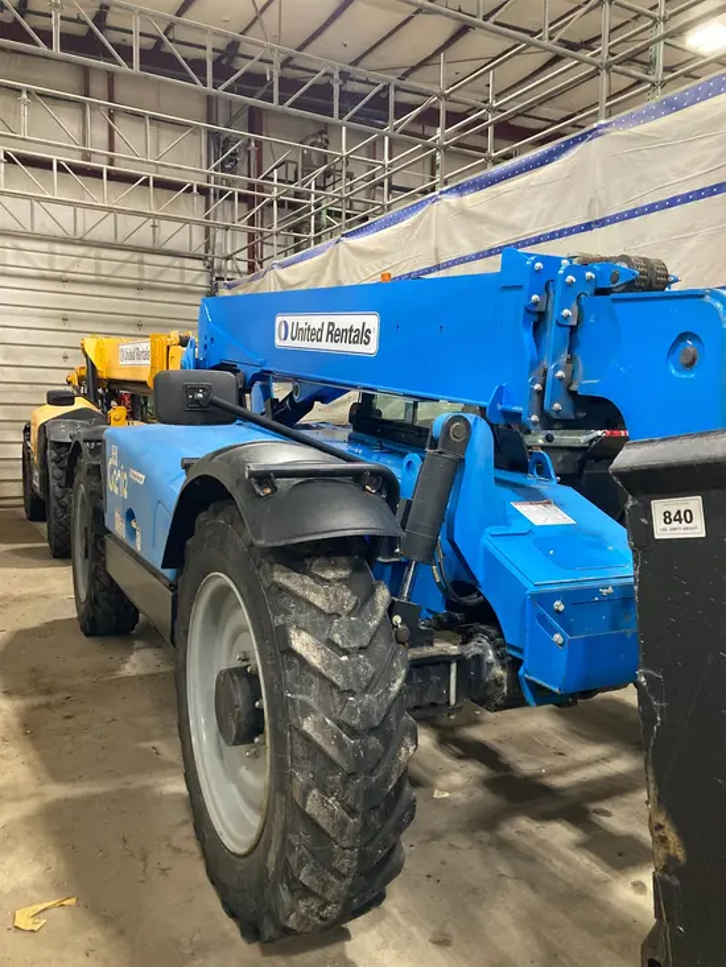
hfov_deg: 49.8
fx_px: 783
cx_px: 363
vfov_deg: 63.4
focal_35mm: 28
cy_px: 484
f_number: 1.8
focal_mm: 3.99
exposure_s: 1/60
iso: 320
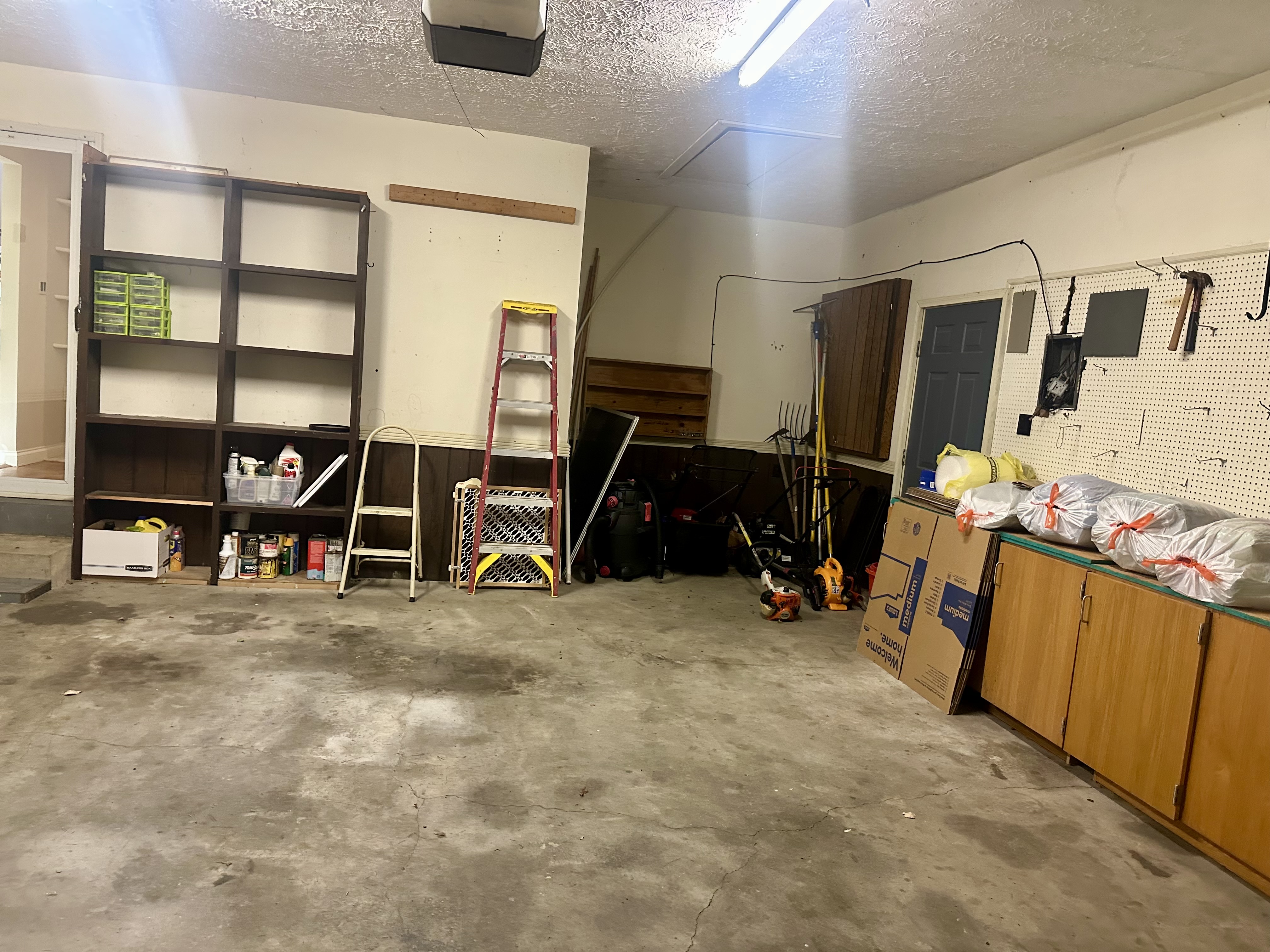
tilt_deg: -4.8
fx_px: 881
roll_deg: -5.8
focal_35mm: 24
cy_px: 476
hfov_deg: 71.6
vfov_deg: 56.8
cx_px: 635
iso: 500
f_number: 1.78
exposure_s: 1/60
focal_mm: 6.86
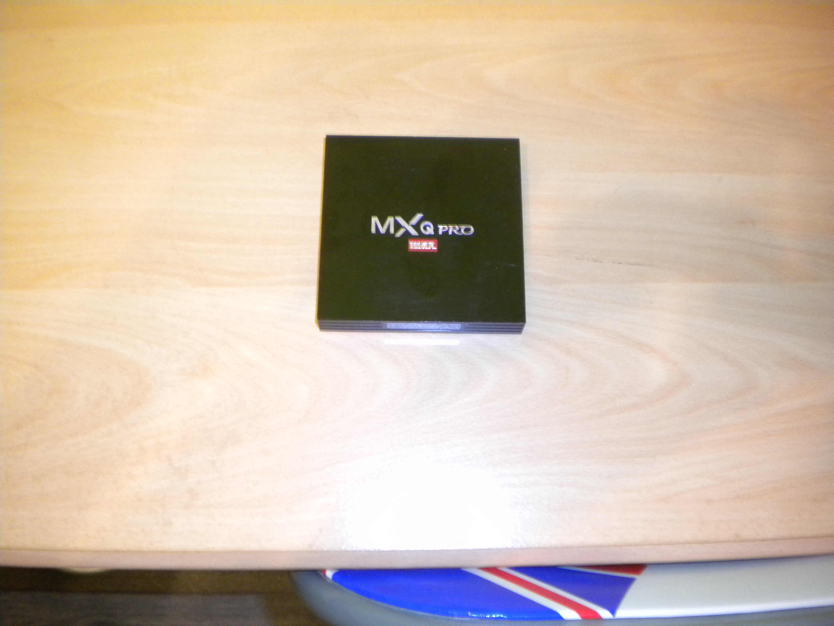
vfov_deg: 40.7
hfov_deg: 52.6
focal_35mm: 35
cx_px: 417
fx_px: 843
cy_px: 313
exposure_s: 1/8.3
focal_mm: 6.3
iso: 400
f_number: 3.1
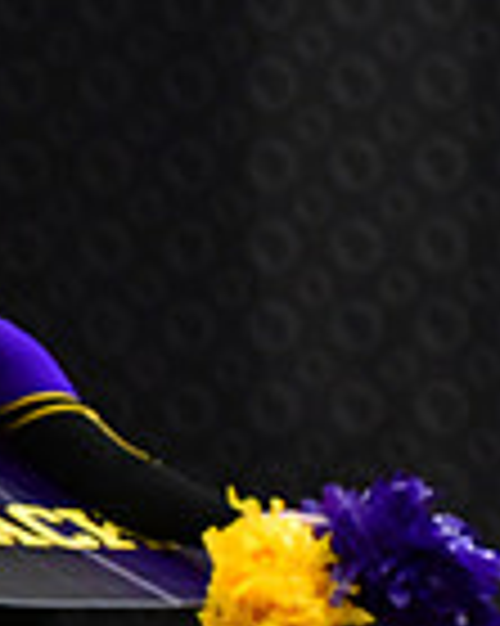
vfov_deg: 2.0
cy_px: 579
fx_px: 17870
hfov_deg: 1.6
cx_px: -784
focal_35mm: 965
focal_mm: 165
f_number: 4
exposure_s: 1/500
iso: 4000
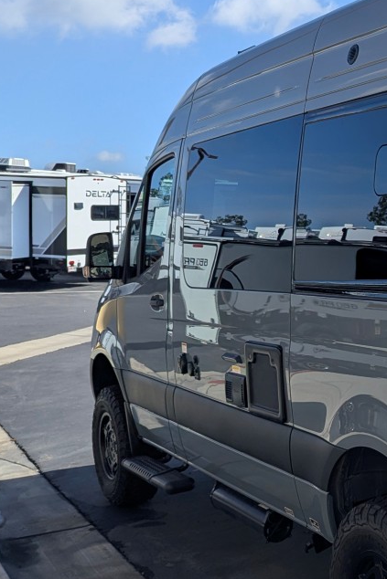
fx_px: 886
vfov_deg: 36.2
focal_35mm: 55
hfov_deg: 21.8
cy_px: 292
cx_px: 523
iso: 46
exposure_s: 1/2632
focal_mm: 6.81
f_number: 1.85
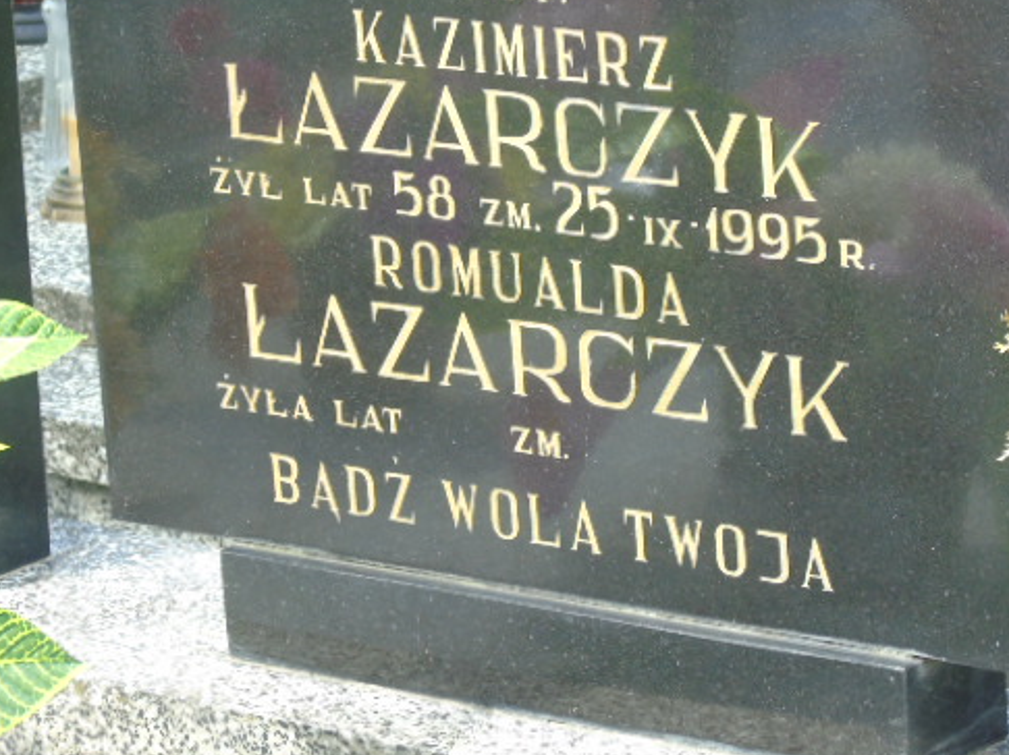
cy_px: 270
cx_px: 585
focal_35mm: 187
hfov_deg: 10.6
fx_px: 5448
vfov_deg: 7.9
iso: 160
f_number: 4.7
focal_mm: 25
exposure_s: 1/125
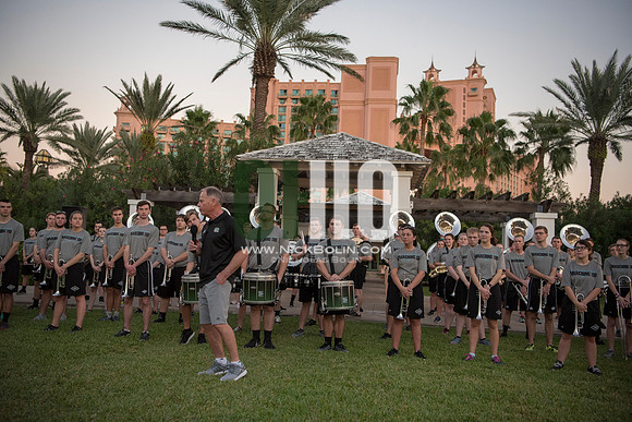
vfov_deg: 41.1
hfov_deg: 58.7
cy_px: 211
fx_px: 562
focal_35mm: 32
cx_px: 316
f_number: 3.2
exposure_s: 1/800
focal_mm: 32
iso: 2000
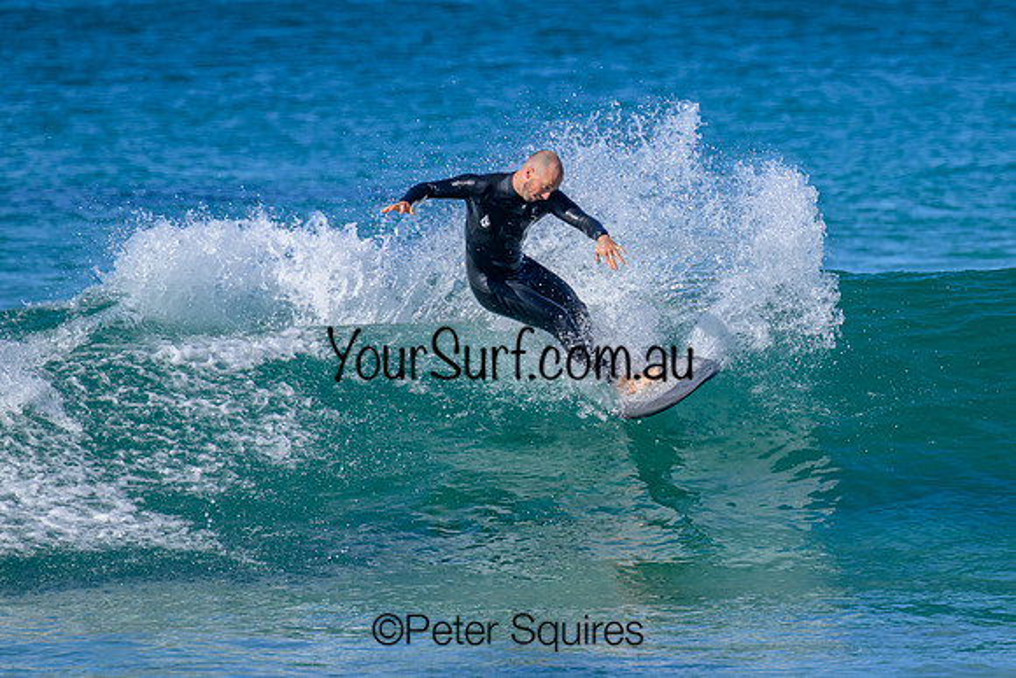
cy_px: 304
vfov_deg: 1.8
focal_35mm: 770
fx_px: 21739
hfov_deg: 2.7
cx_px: 631
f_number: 8
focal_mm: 560
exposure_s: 1/2000
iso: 640
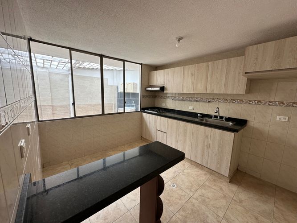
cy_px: 112
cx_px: 148
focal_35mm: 14
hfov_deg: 102.1
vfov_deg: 85.7
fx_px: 120
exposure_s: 1/99
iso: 50
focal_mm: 2.22
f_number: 2.2
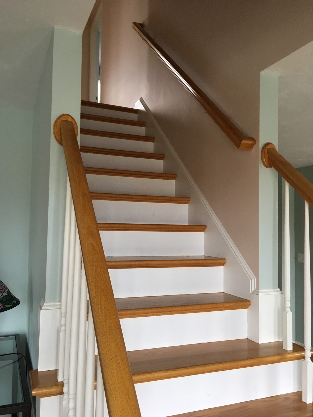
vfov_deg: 61.7
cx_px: 156
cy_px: 208
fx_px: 350
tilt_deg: +1.6
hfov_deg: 48.2
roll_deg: -0.2
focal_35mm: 29
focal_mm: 4.15
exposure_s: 1/30
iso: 40
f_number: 2.2
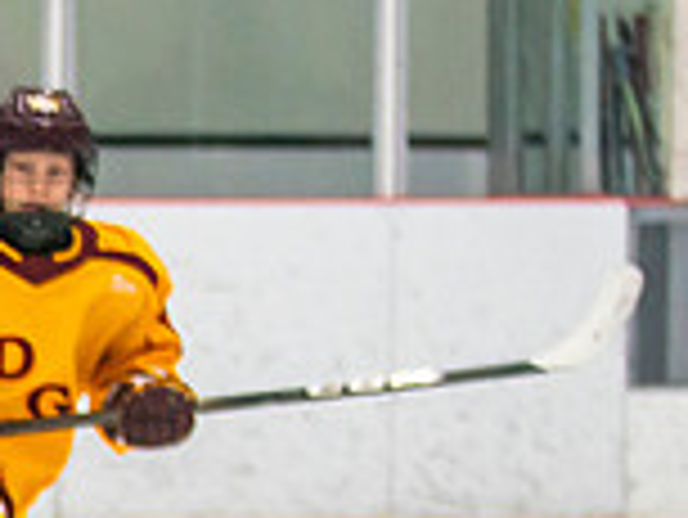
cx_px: -804
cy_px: 776
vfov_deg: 3.2
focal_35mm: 471
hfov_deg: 4.1
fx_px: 9369
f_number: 2.8
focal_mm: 80
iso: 1000
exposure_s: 1/640
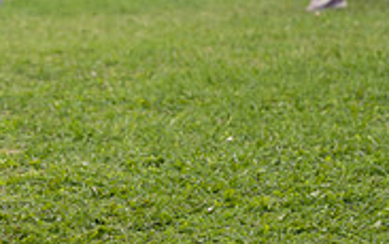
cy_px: -52
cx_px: -123
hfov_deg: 7.9
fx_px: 2771
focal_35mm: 261
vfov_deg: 5.0
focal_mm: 81
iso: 100
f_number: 2.8
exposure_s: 1/1000
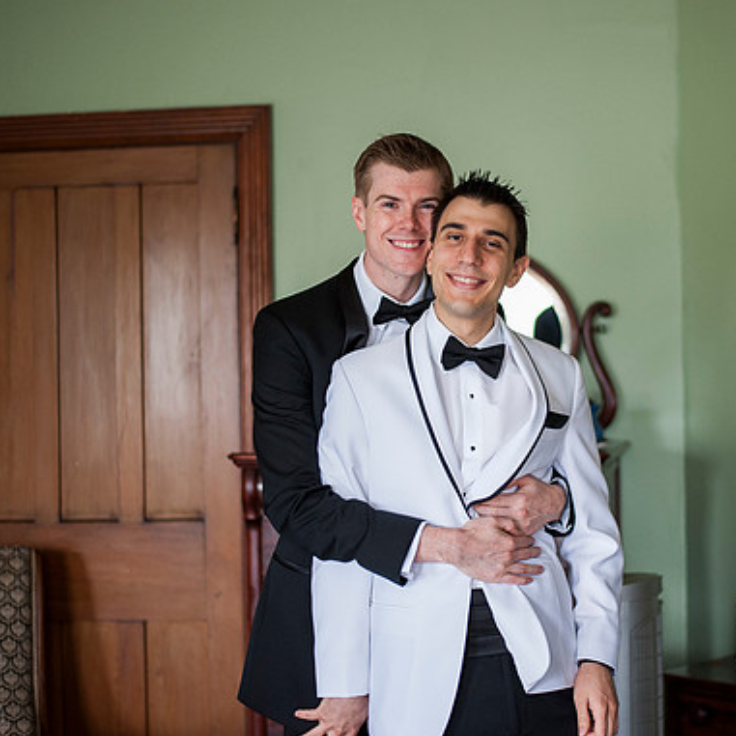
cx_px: 466
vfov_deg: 25.0
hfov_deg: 24.9
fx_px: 1660
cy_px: 346
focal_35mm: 69
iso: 1000
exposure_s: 1/200
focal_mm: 50
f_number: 1.8
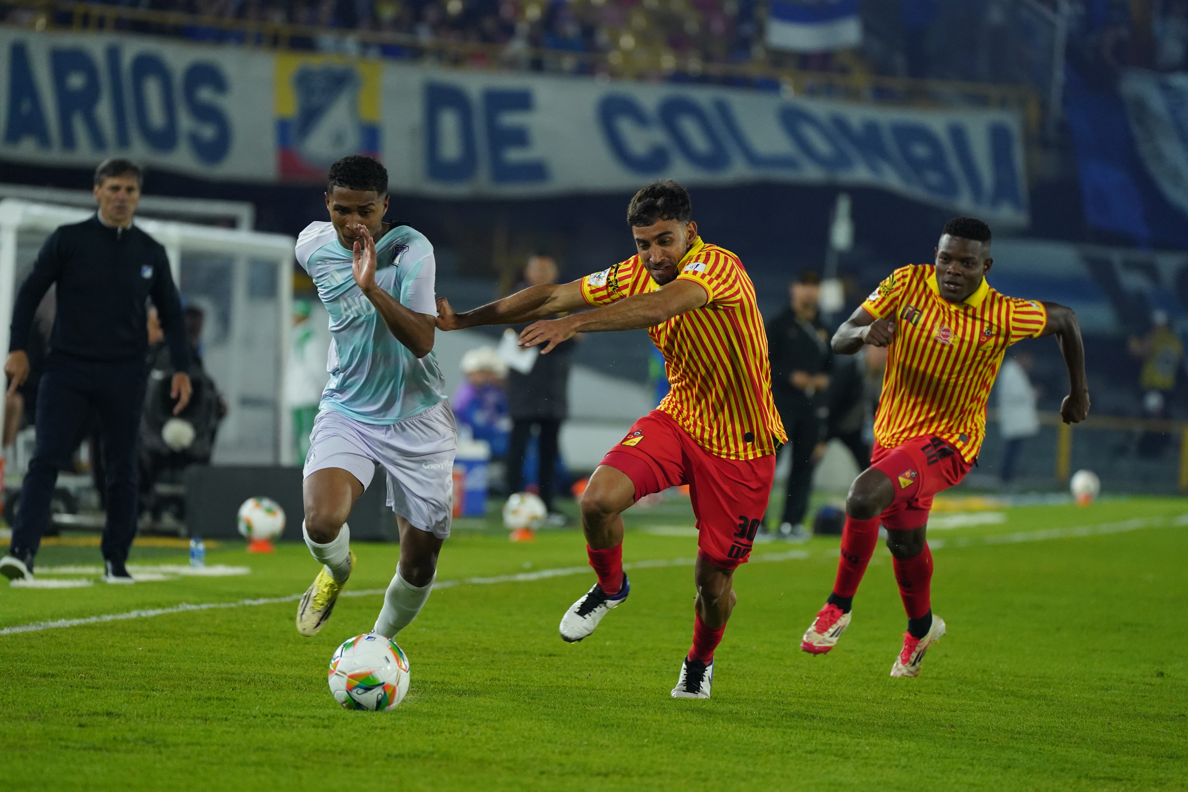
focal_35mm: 333
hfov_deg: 6.2
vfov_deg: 4.1
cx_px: 594
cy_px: 396
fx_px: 10988
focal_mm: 333
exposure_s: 1/1000
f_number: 5.6
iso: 5000
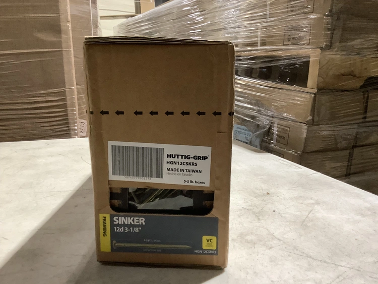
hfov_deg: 58.3
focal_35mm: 31
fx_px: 339
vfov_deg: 45.5
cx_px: 189
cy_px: 142
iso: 160
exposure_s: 1/60
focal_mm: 3.3
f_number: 2.4
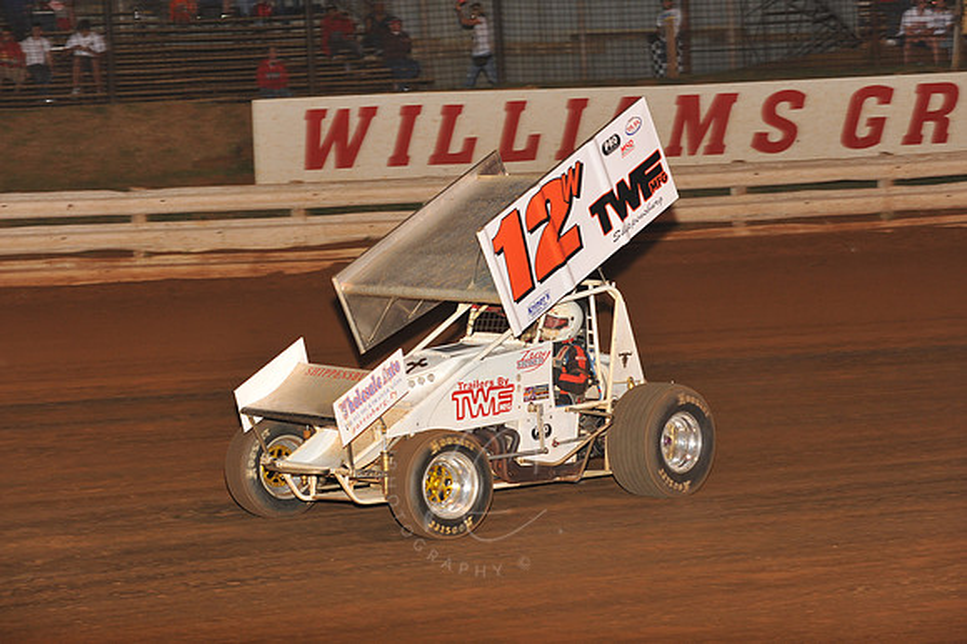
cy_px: 322
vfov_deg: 13.0
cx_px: 484
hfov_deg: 19.5
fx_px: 2819
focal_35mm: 105
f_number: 6.3
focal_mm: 105
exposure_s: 1/320
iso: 1000
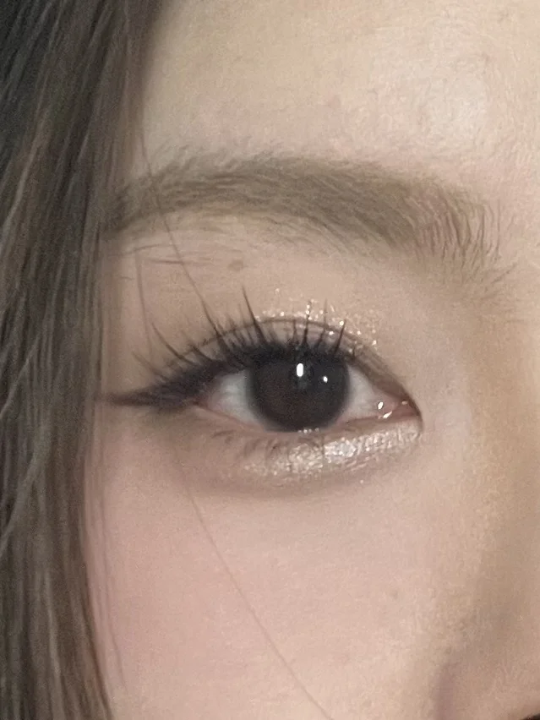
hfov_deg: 46.8
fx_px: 624
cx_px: 270
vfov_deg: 60.0
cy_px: 360
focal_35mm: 30
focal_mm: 2.71
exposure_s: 1/40
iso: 400
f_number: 2.2
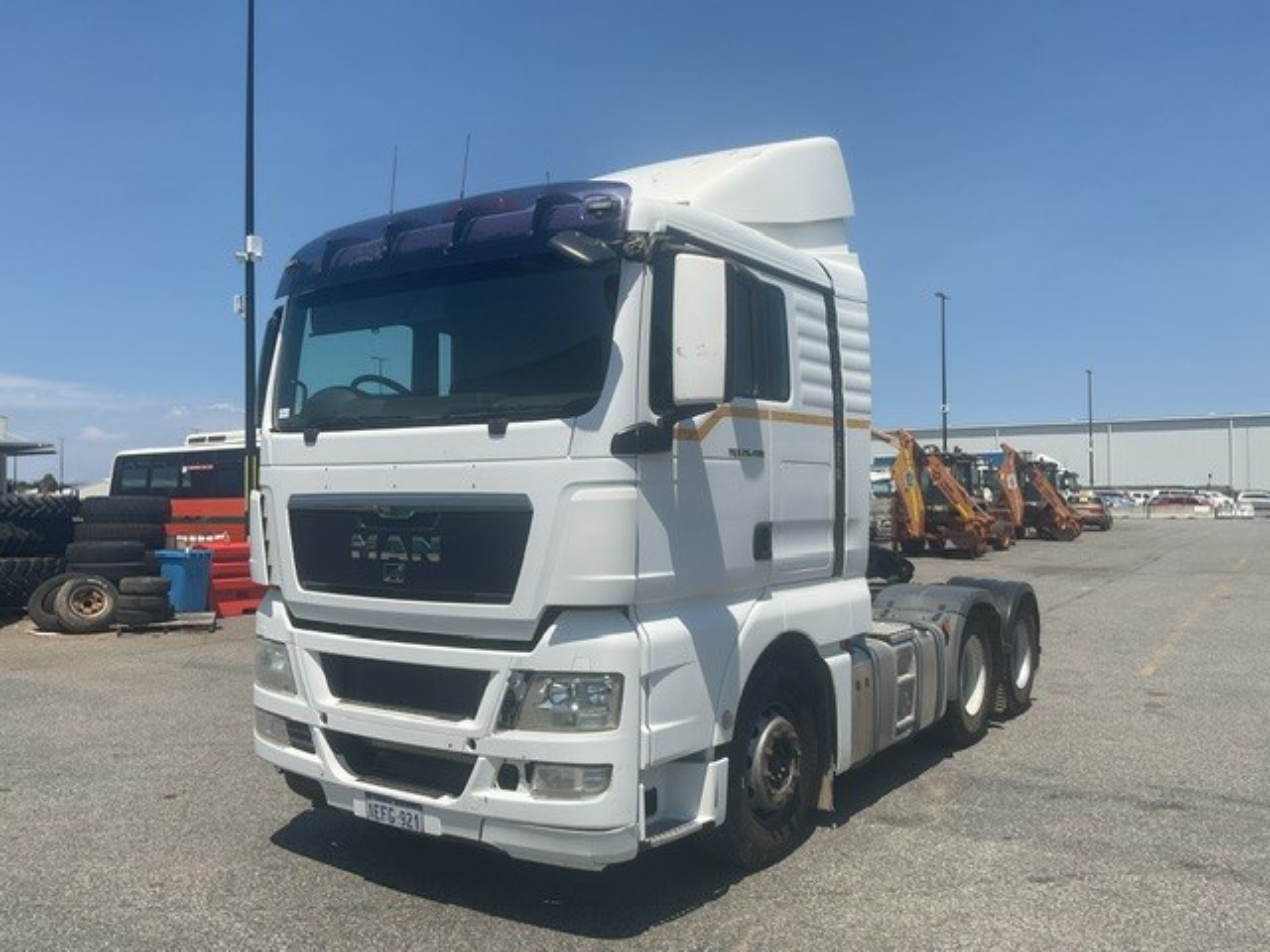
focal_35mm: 29
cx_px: 635
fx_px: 1064
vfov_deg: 48.2
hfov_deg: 61.7
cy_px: 476
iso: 16
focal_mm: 3
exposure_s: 1/3534
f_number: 1.8
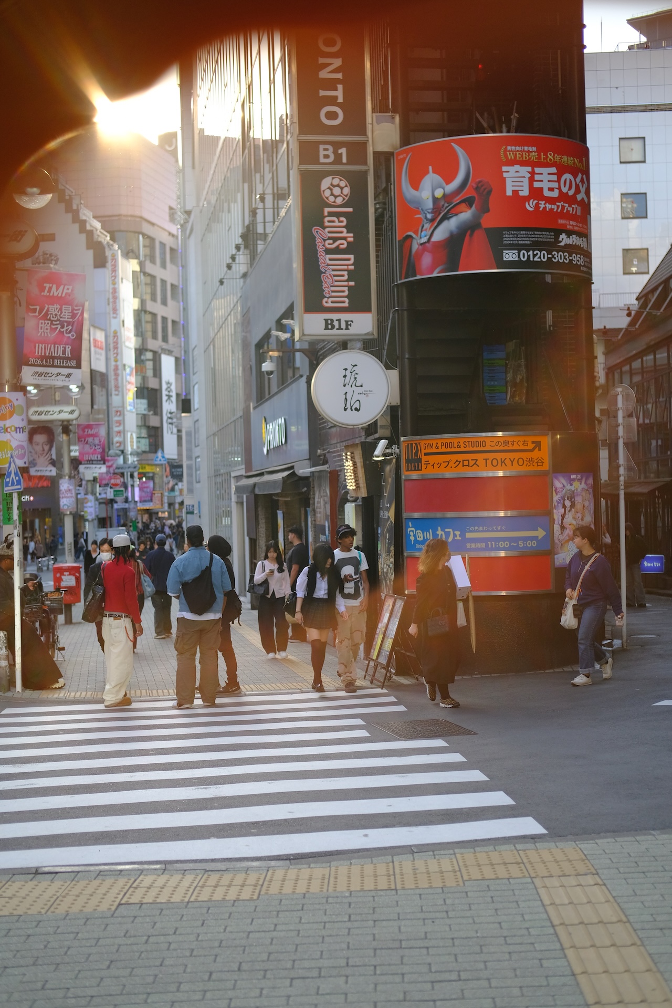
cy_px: 504
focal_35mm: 53
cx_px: 336
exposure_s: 1/2000
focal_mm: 35
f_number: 2
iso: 400
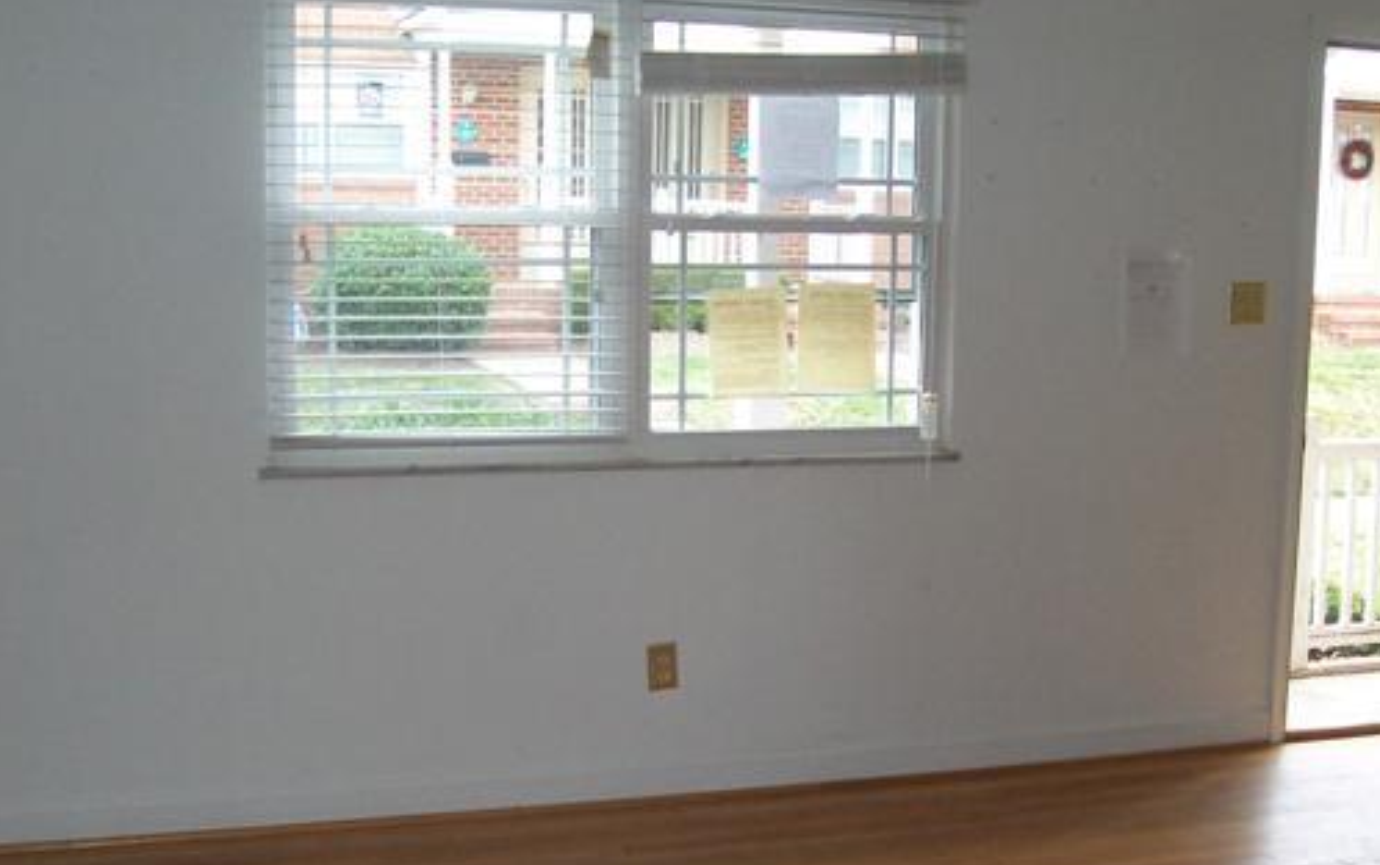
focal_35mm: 49
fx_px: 1844
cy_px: 546
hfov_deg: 41.0
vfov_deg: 26.3
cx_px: 687
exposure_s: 1/40
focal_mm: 6
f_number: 2.7
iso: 160
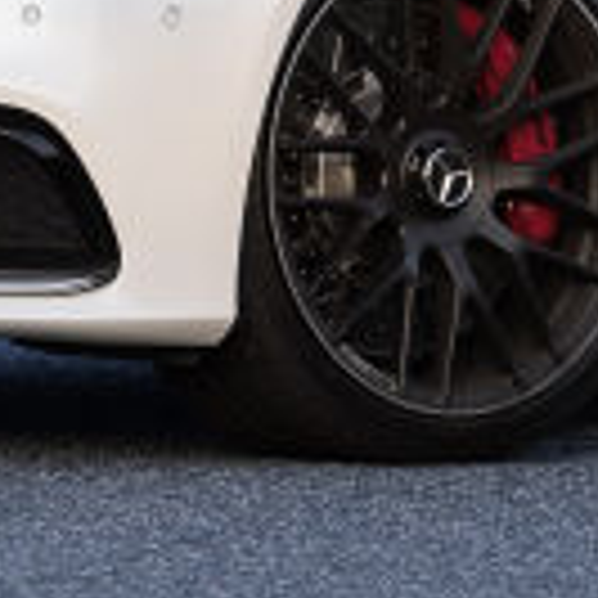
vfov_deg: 2.0
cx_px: 405
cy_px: -733
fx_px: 17278
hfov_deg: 2.0
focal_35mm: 884
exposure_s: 1/40
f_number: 8
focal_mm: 135
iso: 100
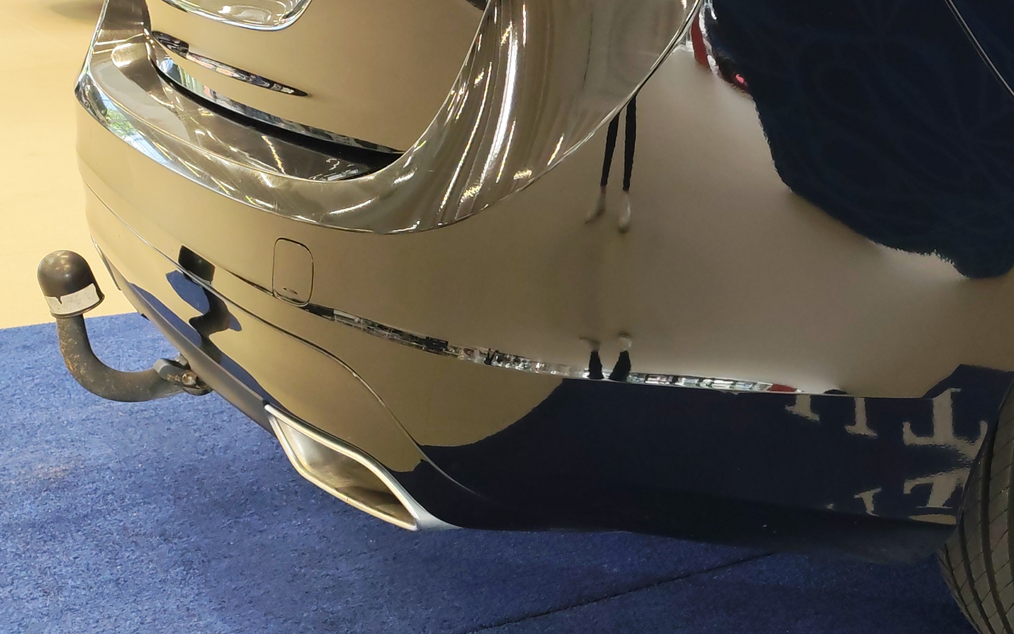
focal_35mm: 59
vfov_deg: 22.0
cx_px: 728
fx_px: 1631
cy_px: 393
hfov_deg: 34.0
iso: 500
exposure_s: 1/100
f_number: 1.9
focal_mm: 6.12
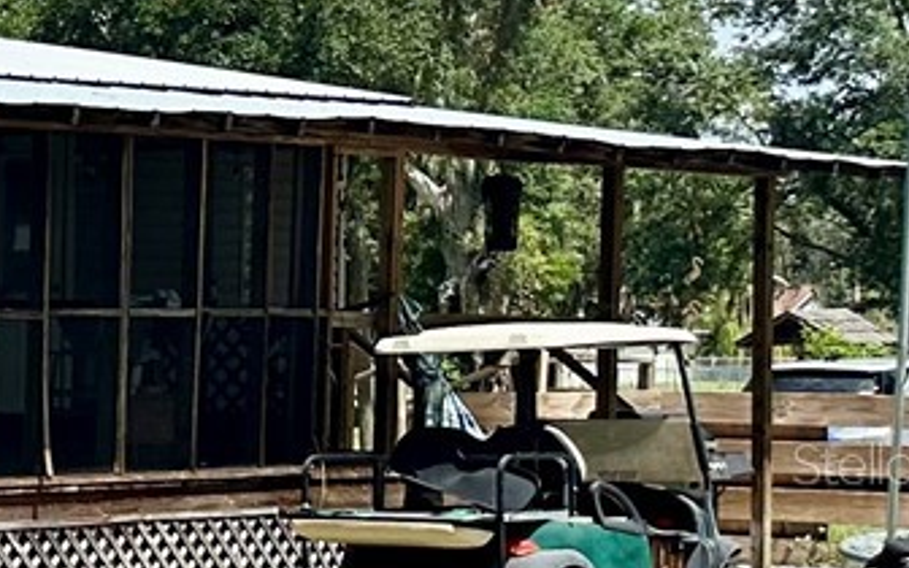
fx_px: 2998
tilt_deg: -2.7
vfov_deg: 10.8
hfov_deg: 13.6
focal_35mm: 121
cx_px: -1117
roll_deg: -0.9
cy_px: 463
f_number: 1.78
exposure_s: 1/5000
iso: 80
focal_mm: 6.86
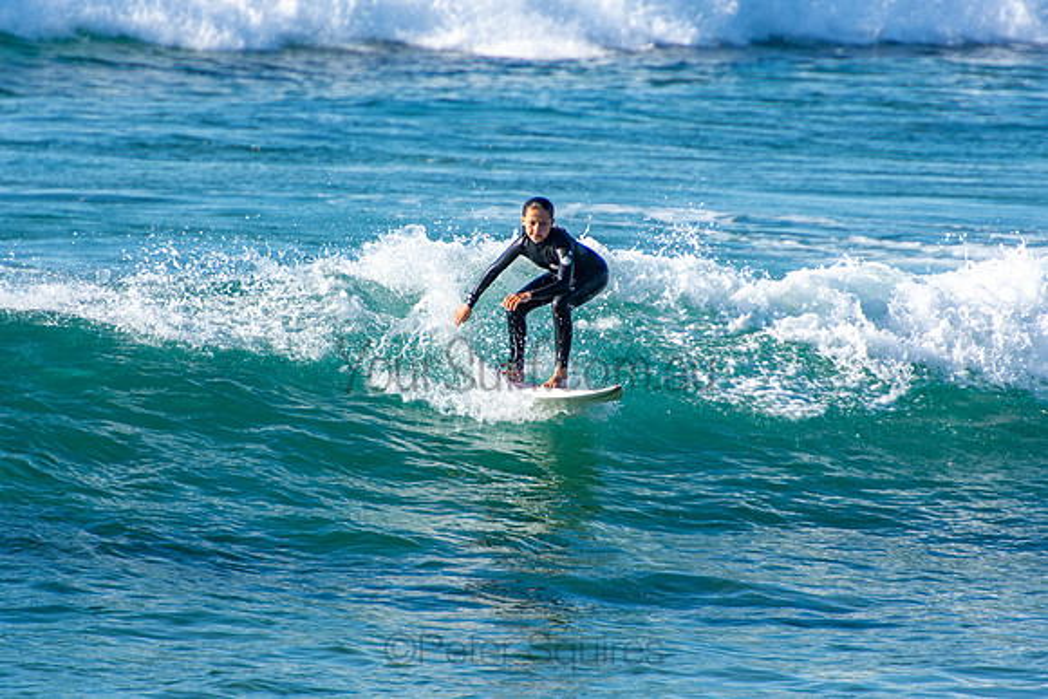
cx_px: 524
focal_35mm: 600
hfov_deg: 3.4
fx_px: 17470
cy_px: 350
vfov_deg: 2.3
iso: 110
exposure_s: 1/400
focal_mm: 400
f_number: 5.6
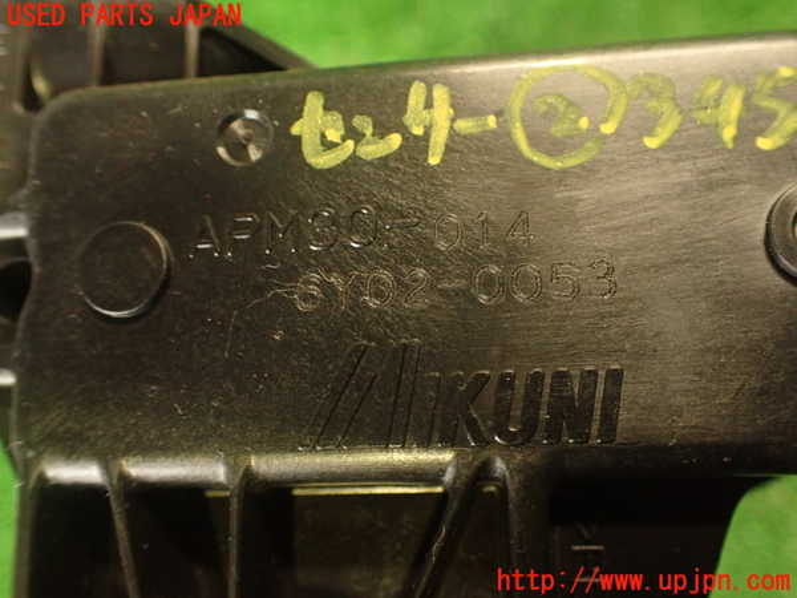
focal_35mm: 32
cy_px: 299
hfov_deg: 56.8
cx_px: 398
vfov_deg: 44.2
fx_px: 737
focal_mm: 5.79
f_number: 2.4
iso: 640
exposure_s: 1/30
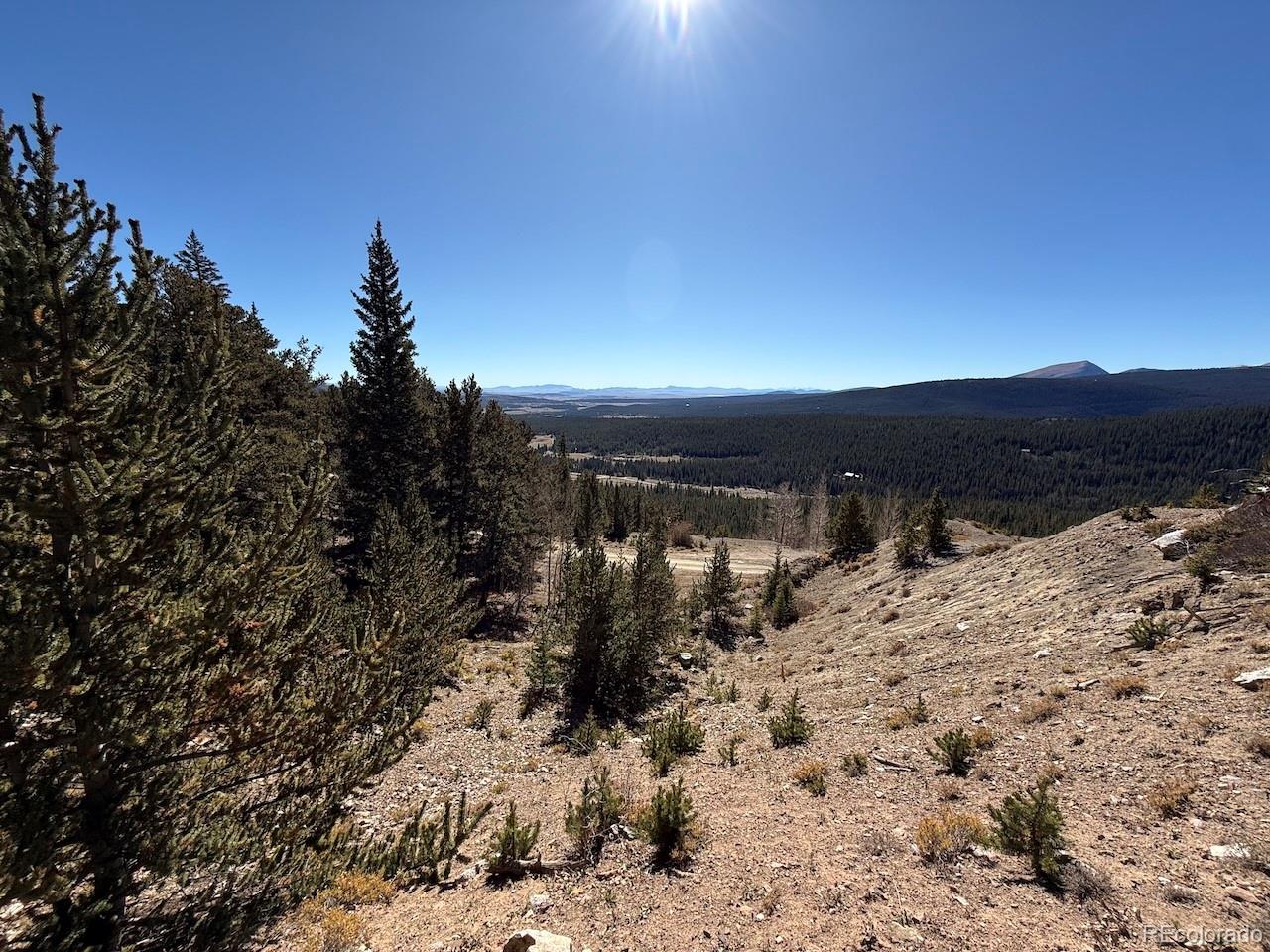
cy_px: 476
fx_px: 514
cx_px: 635
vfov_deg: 85.7
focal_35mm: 14
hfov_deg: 102.1
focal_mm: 2.22
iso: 50
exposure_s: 1/2410
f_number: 2.2
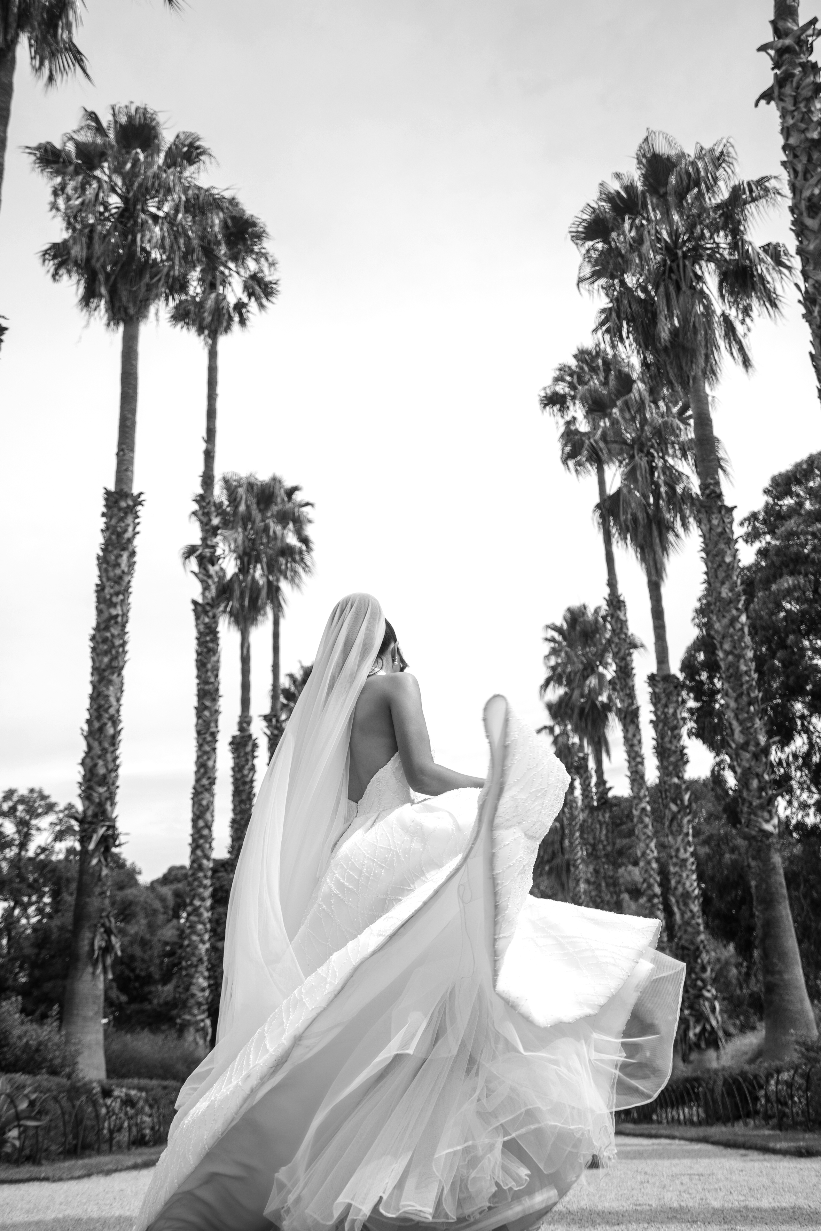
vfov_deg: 54.4
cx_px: 410
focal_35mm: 35
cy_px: 616
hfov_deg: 37.9
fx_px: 1197
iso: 200
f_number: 4
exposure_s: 1/1250
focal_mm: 35
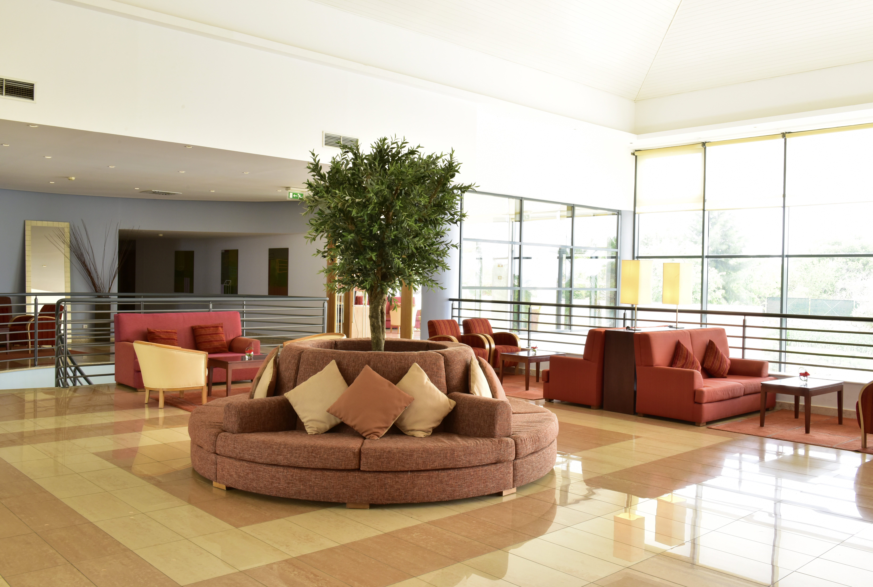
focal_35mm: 32
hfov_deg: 58.6
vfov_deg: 41.3
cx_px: 436
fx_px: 778
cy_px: 294
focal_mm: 32
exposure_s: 1/4
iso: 500
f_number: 16
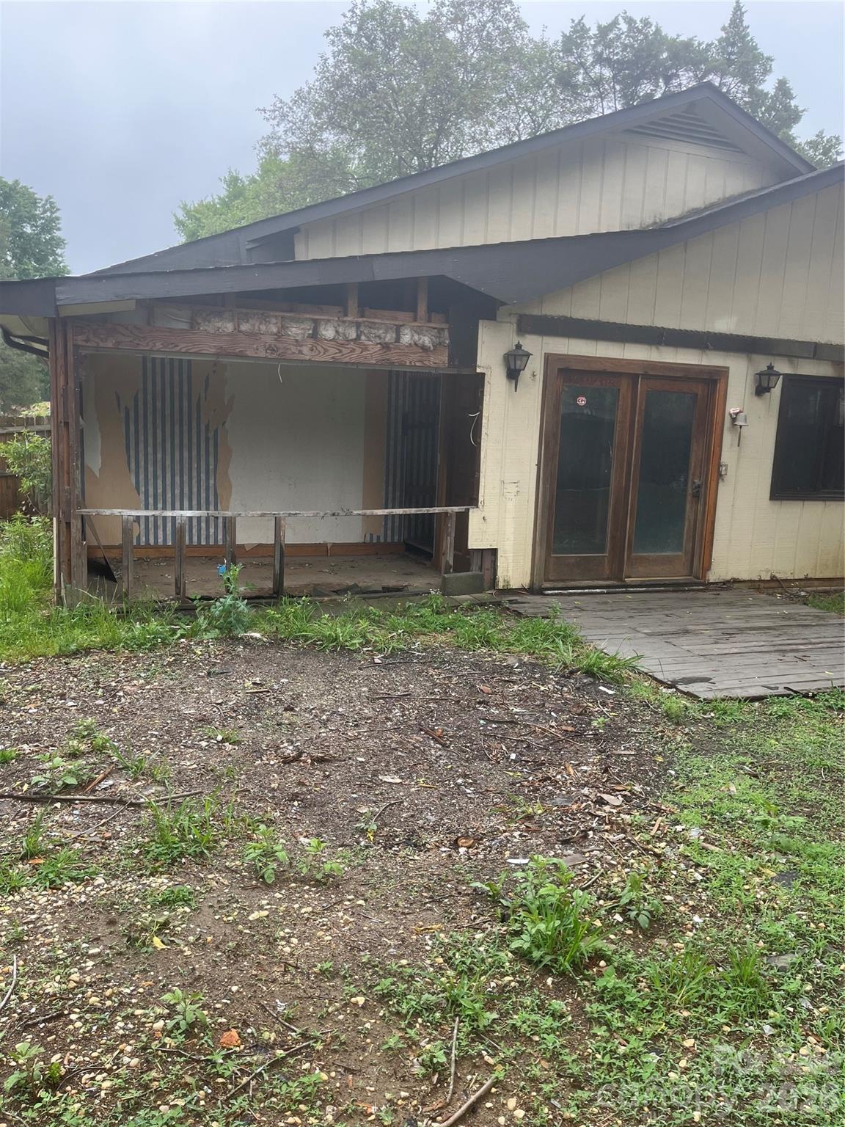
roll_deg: -2.5
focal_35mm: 26
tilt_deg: -8.8
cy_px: 564
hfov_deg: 53.1
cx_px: 422
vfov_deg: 67.3
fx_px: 846
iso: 50
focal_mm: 5.1
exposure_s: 1/718
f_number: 1.6
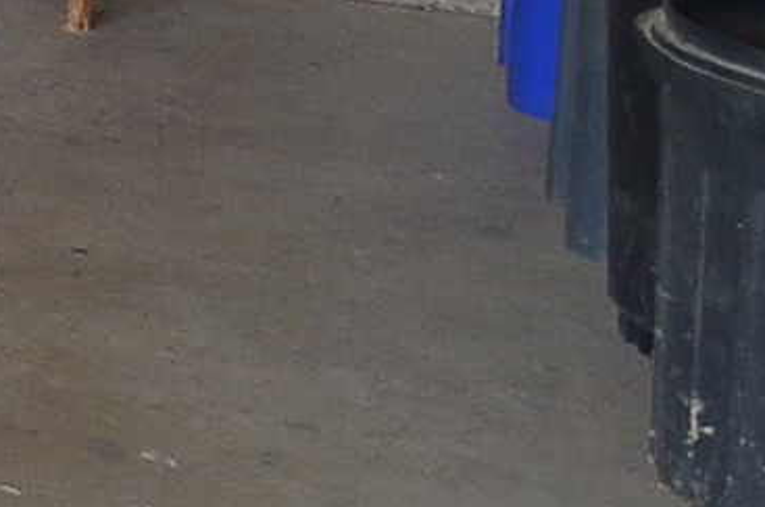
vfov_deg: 10.7
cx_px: -1380
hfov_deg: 11.6
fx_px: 2566
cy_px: -338
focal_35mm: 121
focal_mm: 12
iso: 800
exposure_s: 1/320
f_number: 4
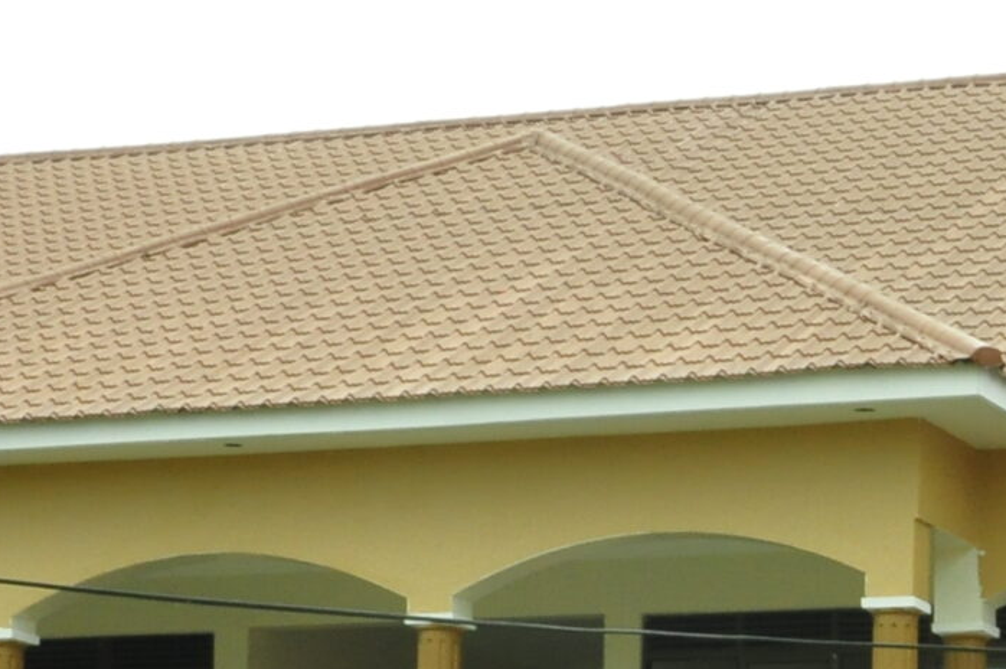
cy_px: 1034
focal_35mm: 143
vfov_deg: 9.3
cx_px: 883
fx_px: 3992
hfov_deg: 14.2
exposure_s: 1/200
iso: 1250
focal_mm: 26
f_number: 16
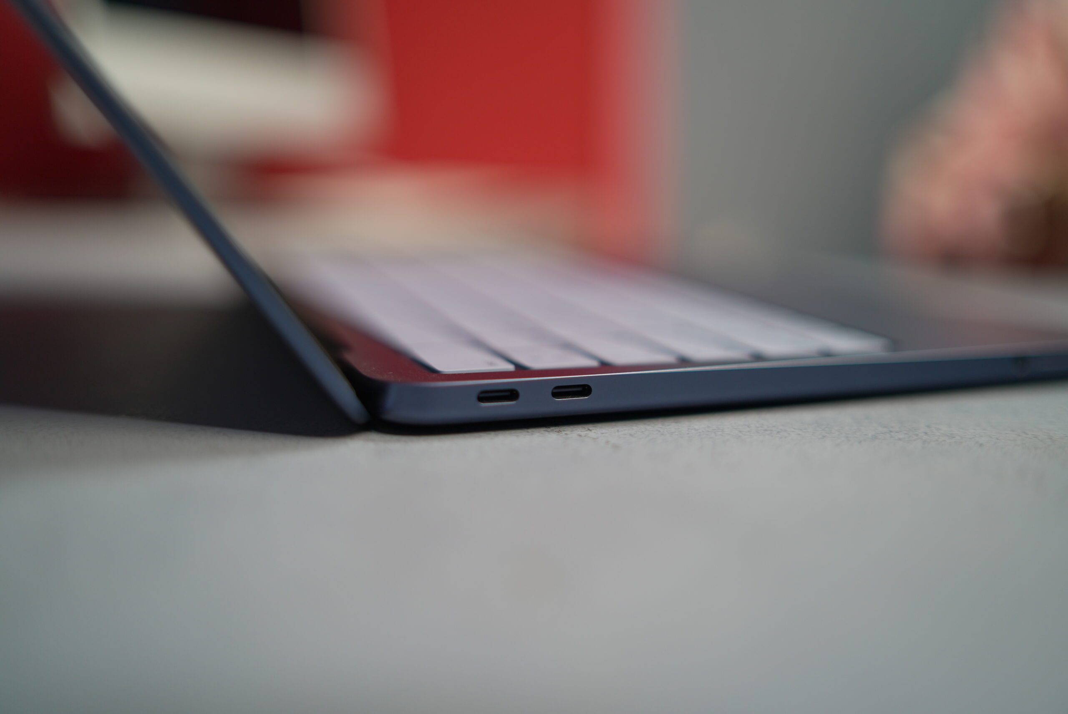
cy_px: 357
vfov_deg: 37.9
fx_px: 1039
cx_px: 534
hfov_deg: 54.4
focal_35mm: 35
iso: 320
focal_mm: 35
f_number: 1.4
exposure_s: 1/100
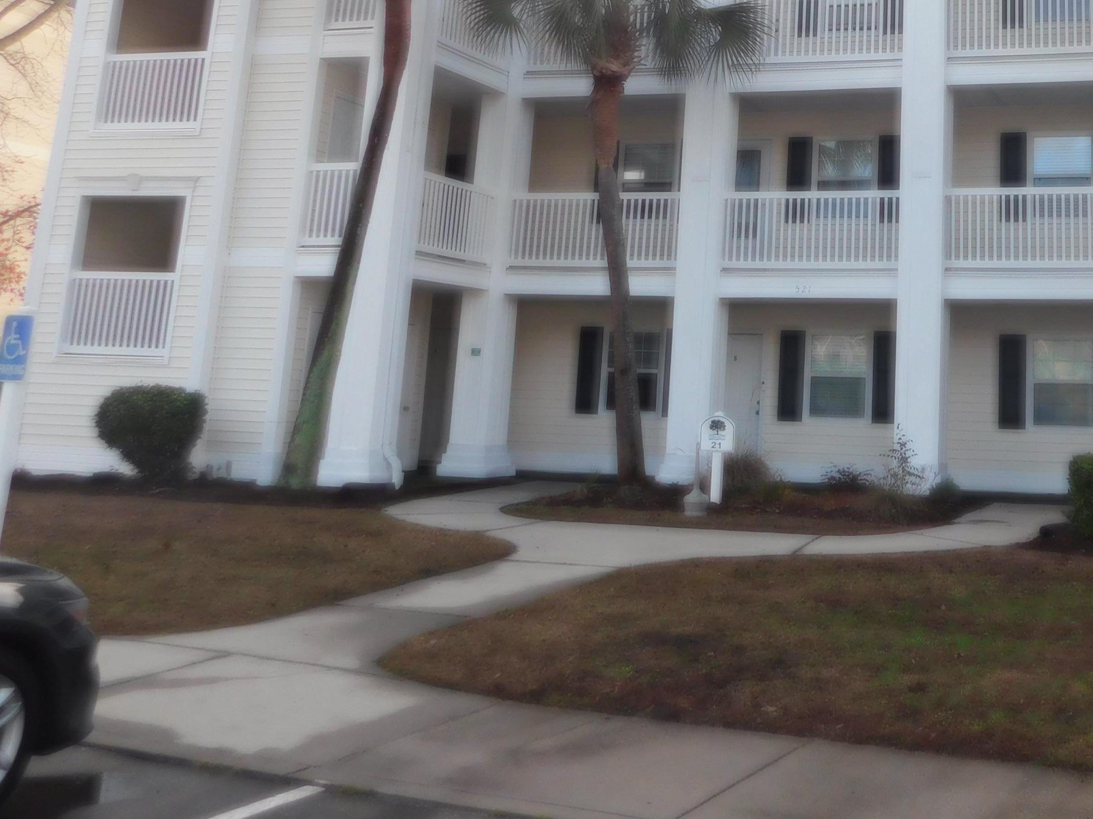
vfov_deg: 31.3
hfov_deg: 41.0
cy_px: 80
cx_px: 885
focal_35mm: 44
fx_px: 1389
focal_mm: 4
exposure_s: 1/640
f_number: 3
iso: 125
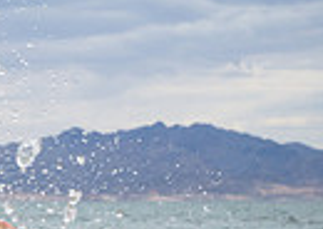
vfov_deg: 5.9
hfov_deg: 8.0
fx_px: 2213
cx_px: -312
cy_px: 226
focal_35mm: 242
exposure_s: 1/250
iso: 64
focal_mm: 46
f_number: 9
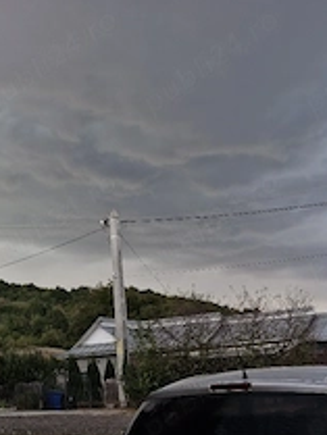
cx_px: 252
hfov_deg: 32.2
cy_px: 412
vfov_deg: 39.1
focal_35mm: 44
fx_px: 554
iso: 50
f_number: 1.8
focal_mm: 5.54
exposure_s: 1/1250
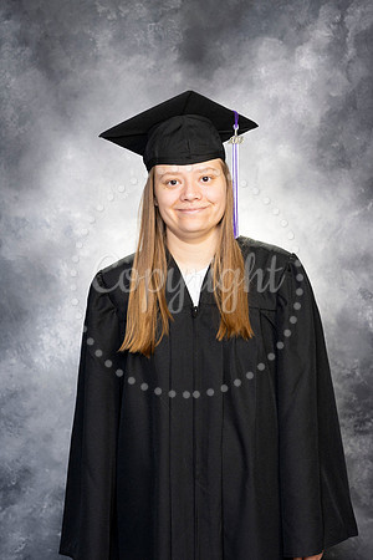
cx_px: 186
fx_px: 1321
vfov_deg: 23.9
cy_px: 280
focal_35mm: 85
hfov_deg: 16.1
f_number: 8
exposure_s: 1/125
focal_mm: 85
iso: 250
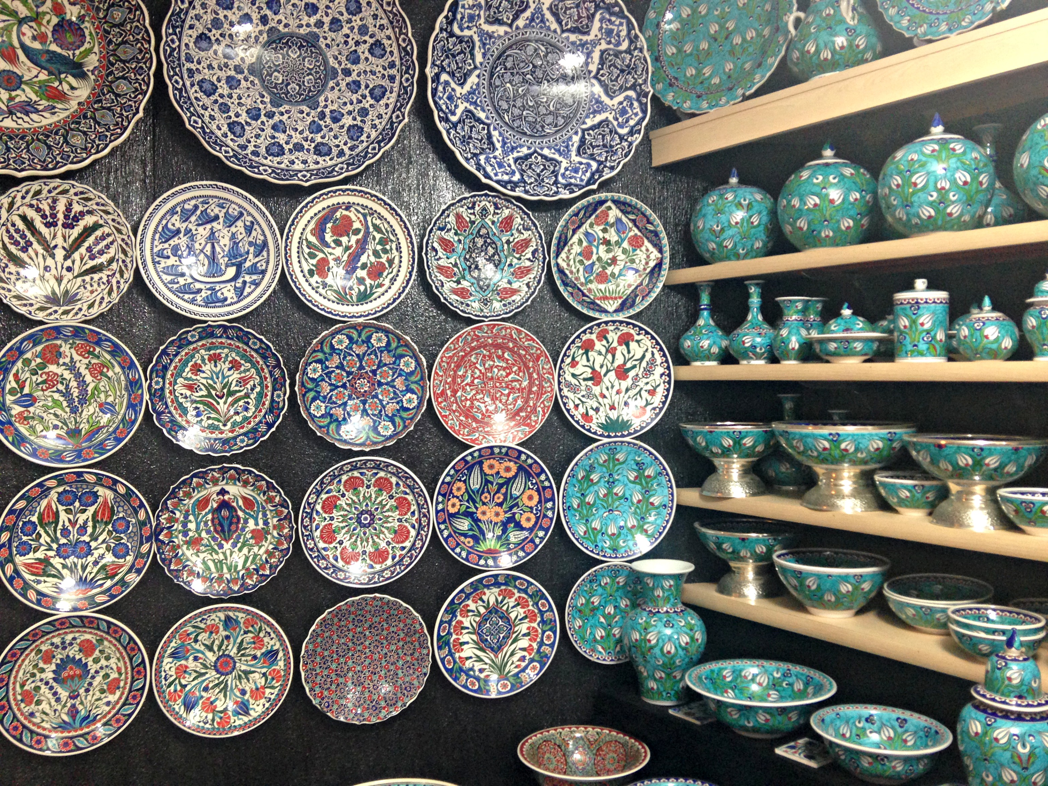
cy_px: 393
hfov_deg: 55.4
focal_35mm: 33
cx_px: 524
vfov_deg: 42.9
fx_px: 999
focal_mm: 4.12
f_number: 2.4
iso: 160
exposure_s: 1/20
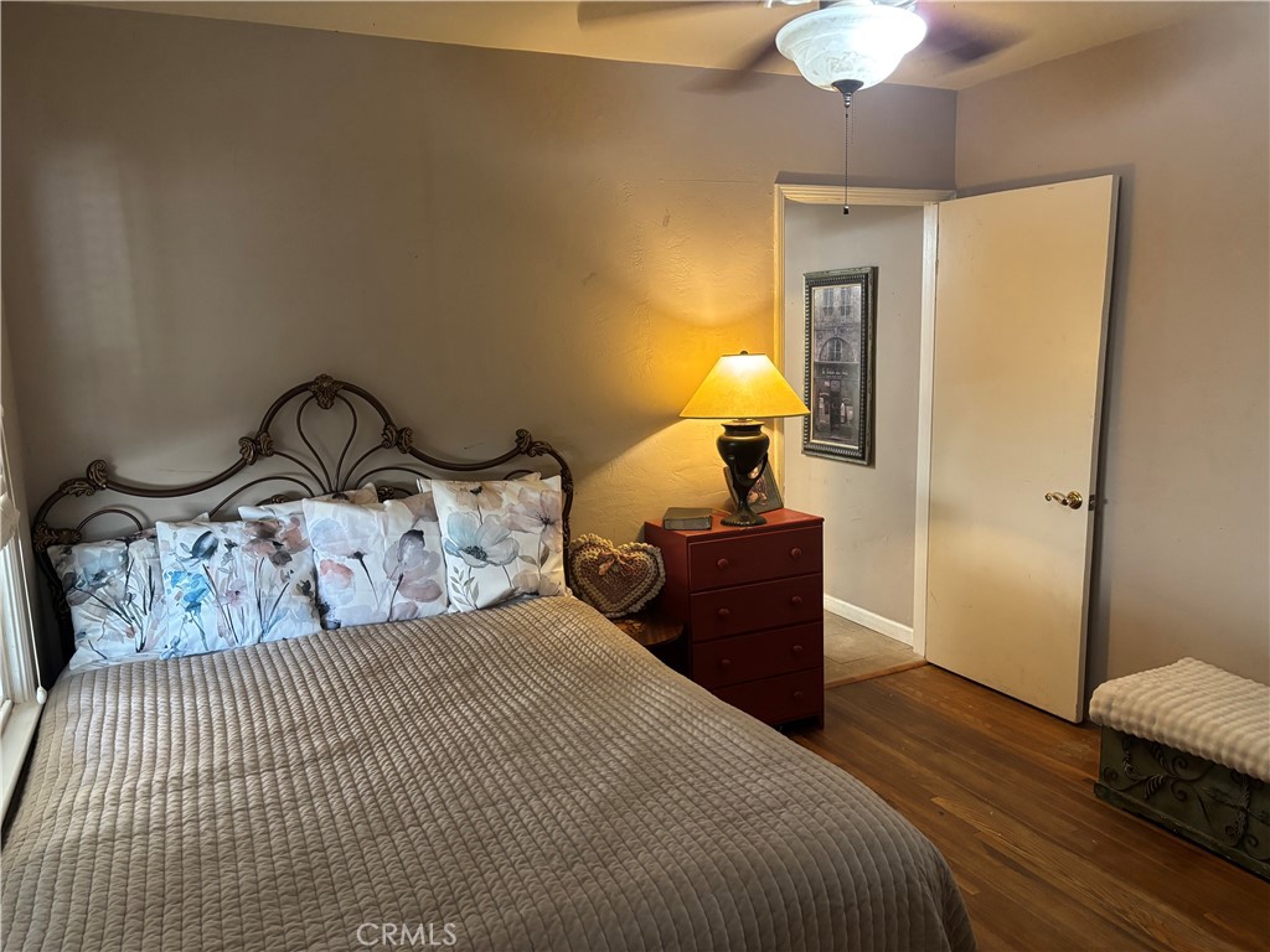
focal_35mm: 26
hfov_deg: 67.3
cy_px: 476
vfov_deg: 53.1
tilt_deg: -9.7
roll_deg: +1.3
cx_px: 635
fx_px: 954
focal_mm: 5.96
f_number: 1.6
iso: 400
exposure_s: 1/60
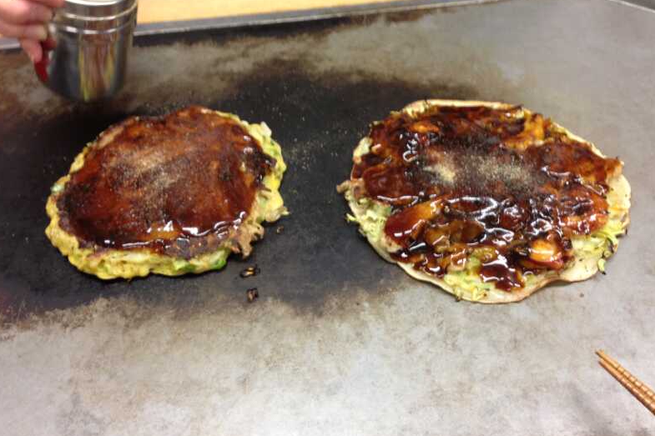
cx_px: 324
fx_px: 637
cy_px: 204
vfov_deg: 37.8
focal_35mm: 35
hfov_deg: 54.4
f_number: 2.4
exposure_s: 1/20
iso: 125
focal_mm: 4.12
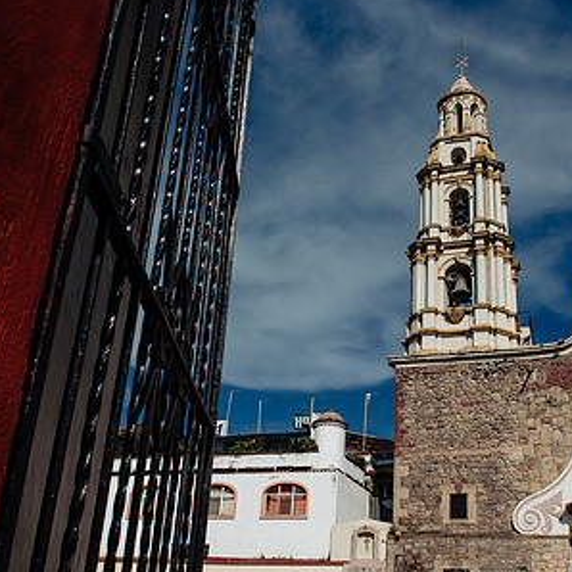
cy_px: 331
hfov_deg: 41.8
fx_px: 748
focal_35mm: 40
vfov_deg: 41.7
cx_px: 319
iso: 400
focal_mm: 24
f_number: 8
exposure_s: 1/4000
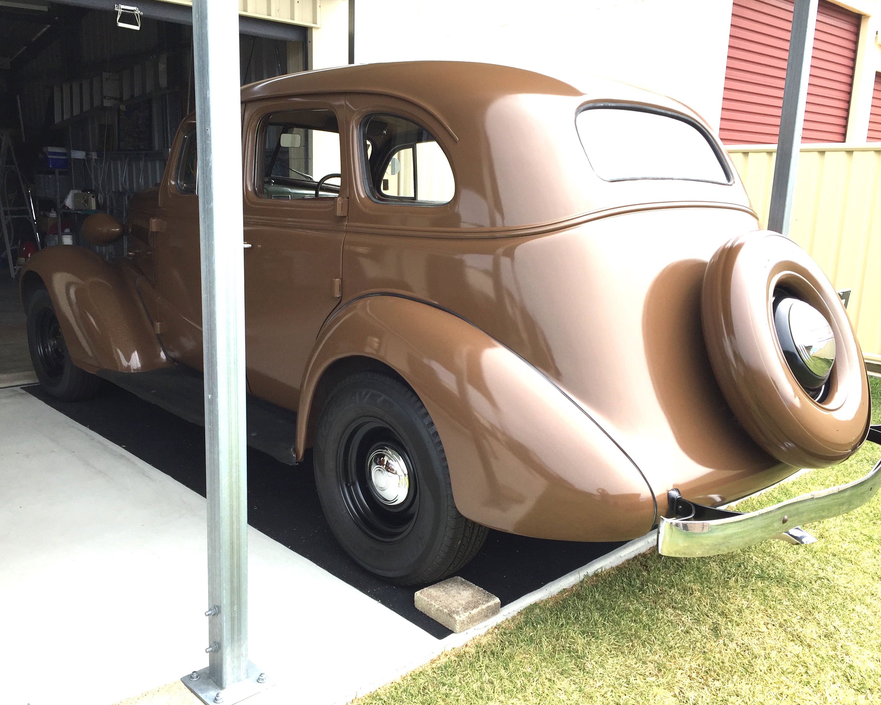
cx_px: 416
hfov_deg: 57.1
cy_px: 356
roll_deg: -1.8
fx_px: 808
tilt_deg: -12.6
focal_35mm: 31
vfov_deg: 47.1
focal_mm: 4.15
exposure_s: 1/920
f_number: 2.2
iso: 32
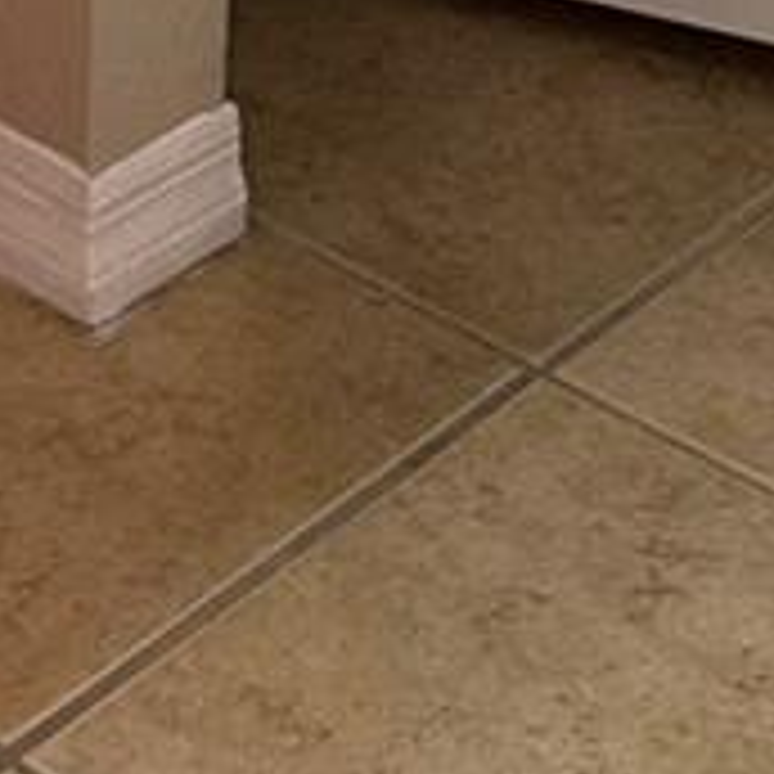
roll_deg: +0.2
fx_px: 3744
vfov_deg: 9.7
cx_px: -868
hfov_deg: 10.6
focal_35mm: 148
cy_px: -1382
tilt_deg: -9.0
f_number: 1.78
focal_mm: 6.86
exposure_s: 1/60
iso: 160
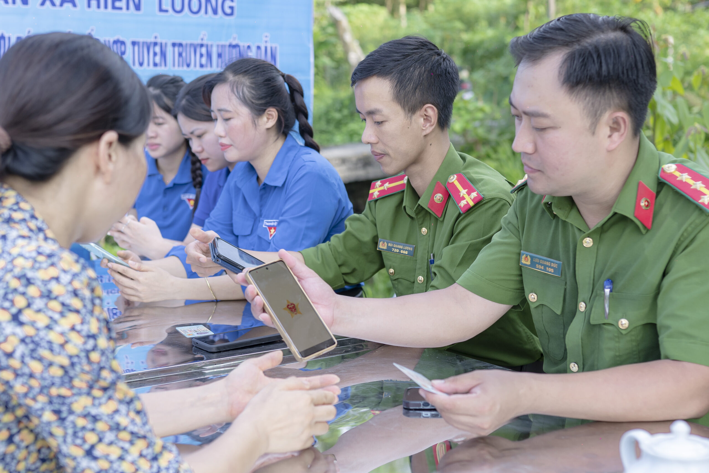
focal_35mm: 52
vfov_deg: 26.0
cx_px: 354
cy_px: 236
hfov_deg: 38.2
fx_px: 1024
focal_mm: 35
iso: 200
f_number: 3.2
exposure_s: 1/640
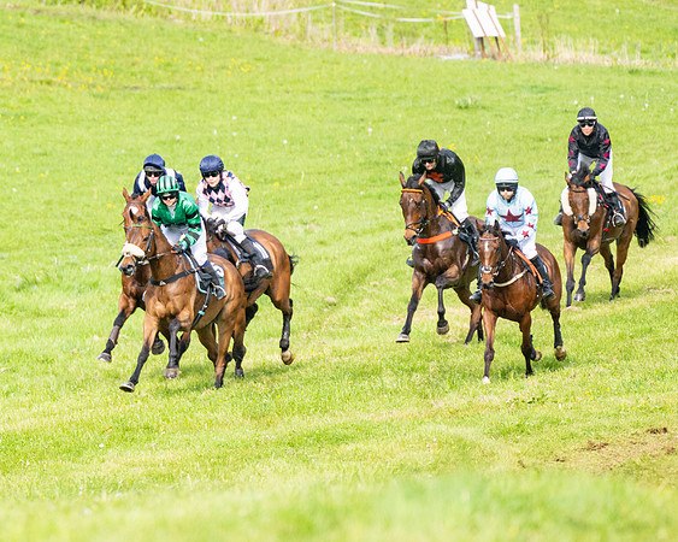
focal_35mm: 604
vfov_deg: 2.6
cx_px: 201
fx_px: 12113
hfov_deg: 3.2
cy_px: 285
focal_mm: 280
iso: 400
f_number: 4
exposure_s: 1/2500
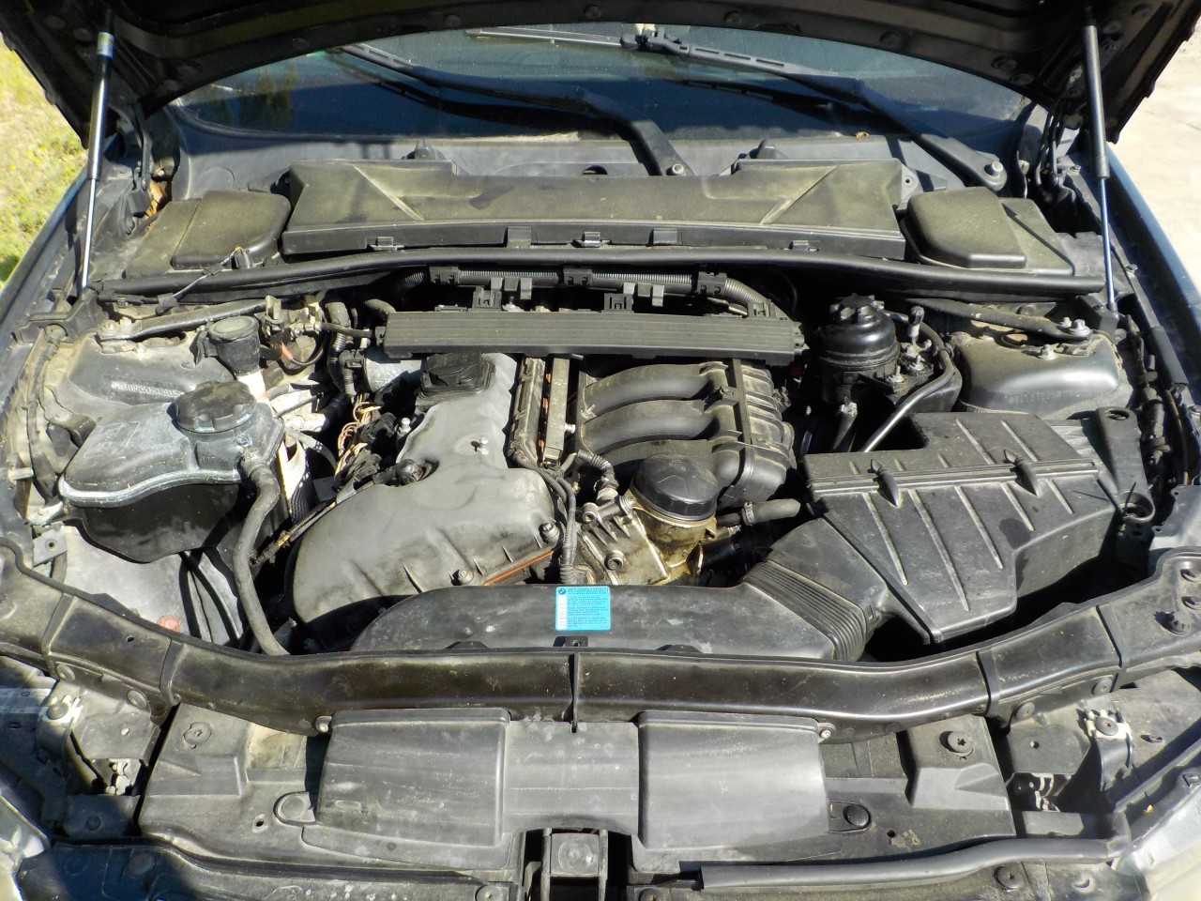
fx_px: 1041
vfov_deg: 46.8
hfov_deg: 60.0
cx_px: 600
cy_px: 450
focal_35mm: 30
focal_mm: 4.1
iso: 125
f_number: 3.3
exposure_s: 1/500
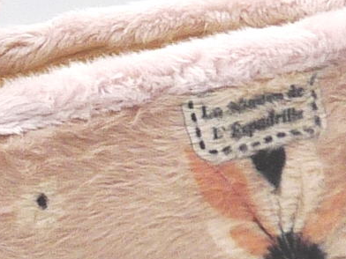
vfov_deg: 7.6
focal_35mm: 196
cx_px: 6
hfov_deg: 10.0
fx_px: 1959
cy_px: 124
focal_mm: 4.8
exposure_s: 1/200
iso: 100
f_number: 4.5
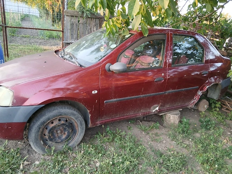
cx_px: 116
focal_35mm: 26
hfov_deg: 67.3
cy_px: 87
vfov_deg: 53.1
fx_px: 174
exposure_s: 1/50.3
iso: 200
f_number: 1.8
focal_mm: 3.98
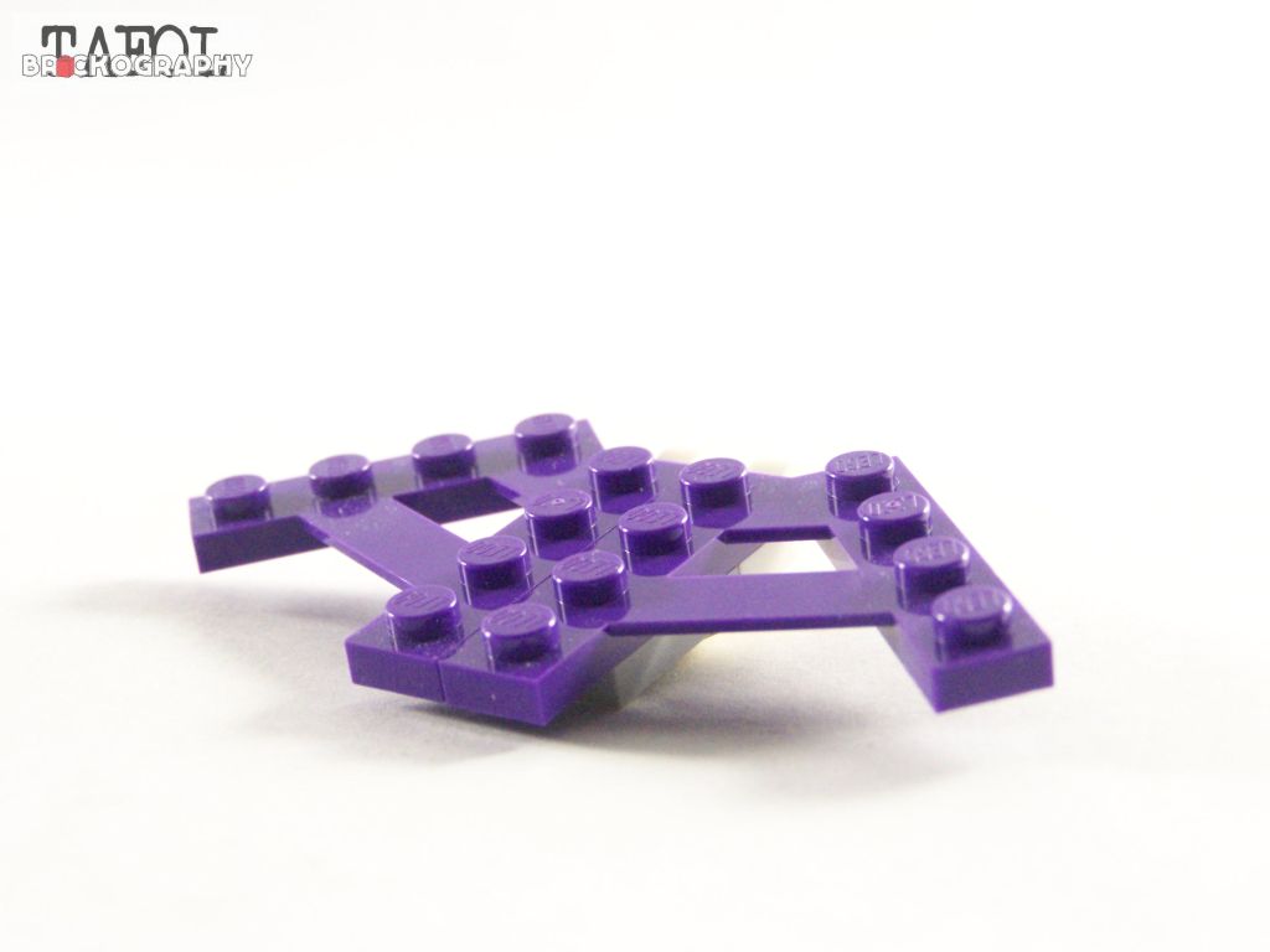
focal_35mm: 67
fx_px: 2458
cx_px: 635
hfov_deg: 29.0
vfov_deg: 21.9
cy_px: 476
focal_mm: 11.1
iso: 400
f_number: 3.2
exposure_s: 1/60
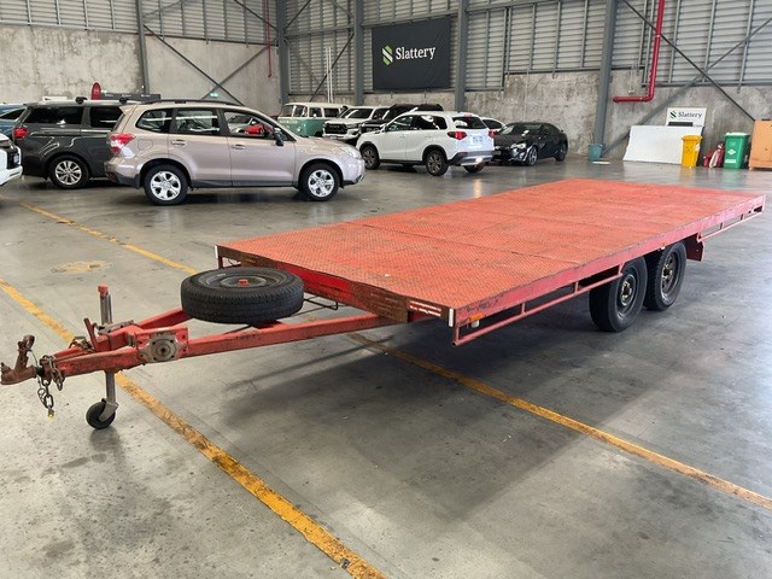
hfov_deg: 61.7
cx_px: 386
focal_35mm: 29
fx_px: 647
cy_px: 290
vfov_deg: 48.2
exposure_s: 1/50
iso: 50
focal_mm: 3
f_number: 1.8
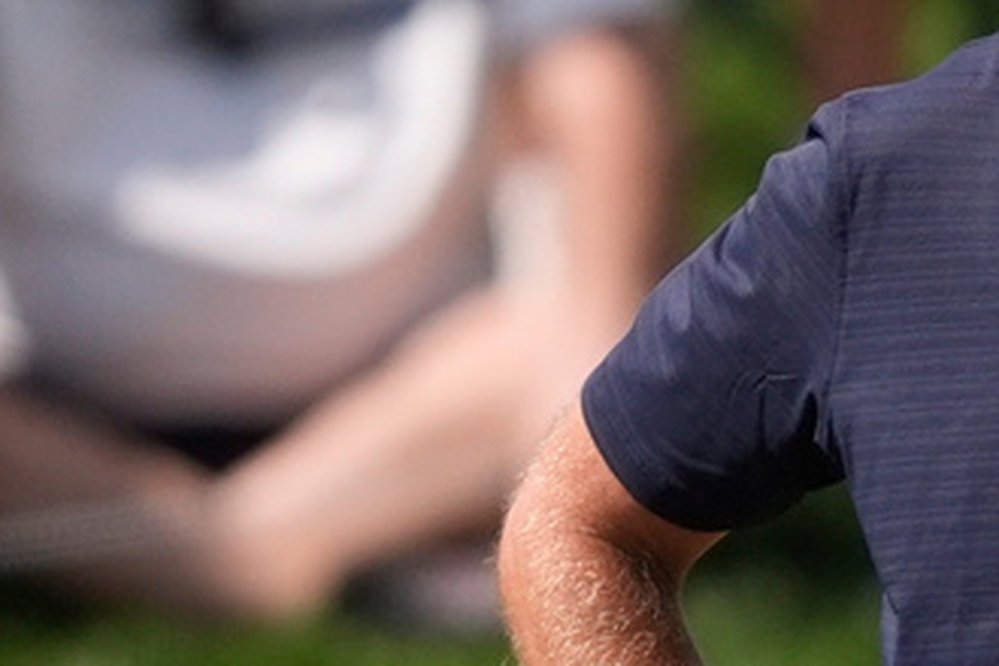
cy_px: 437
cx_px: 1172
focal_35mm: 1863
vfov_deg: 0.7
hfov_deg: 1.1
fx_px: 51694
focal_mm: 400
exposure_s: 1/10000
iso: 400
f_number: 2.8
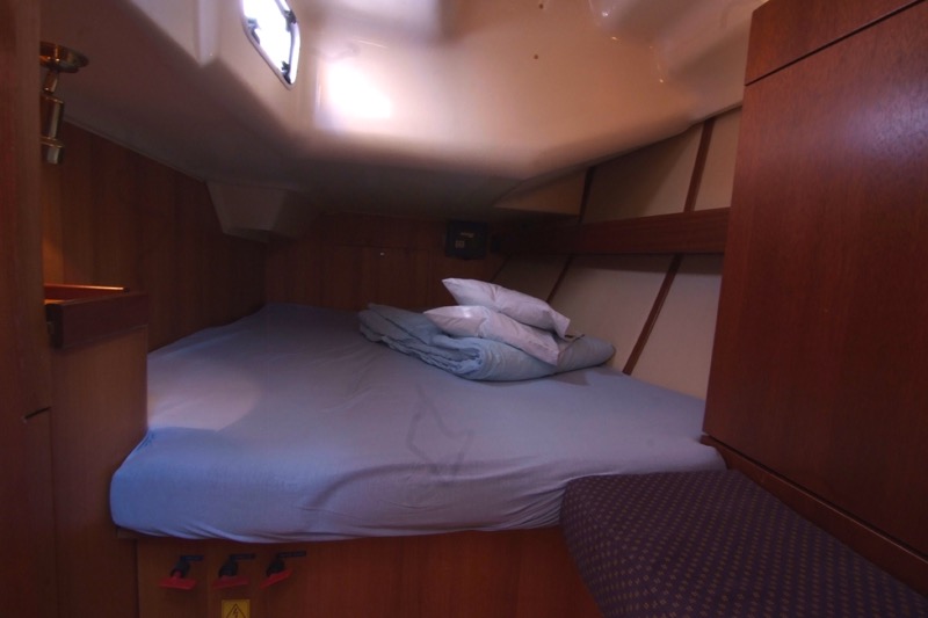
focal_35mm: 17
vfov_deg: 70.4
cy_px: 309
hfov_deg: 93.3
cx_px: 464
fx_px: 438
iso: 500
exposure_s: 1/8
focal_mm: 11
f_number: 13
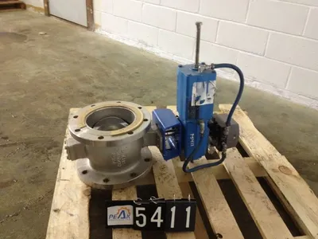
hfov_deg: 52.6
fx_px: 322
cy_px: 120
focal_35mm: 35
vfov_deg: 40.7
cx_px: 159
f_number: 2.4
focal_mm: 4.28
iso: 125
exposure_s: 1/20
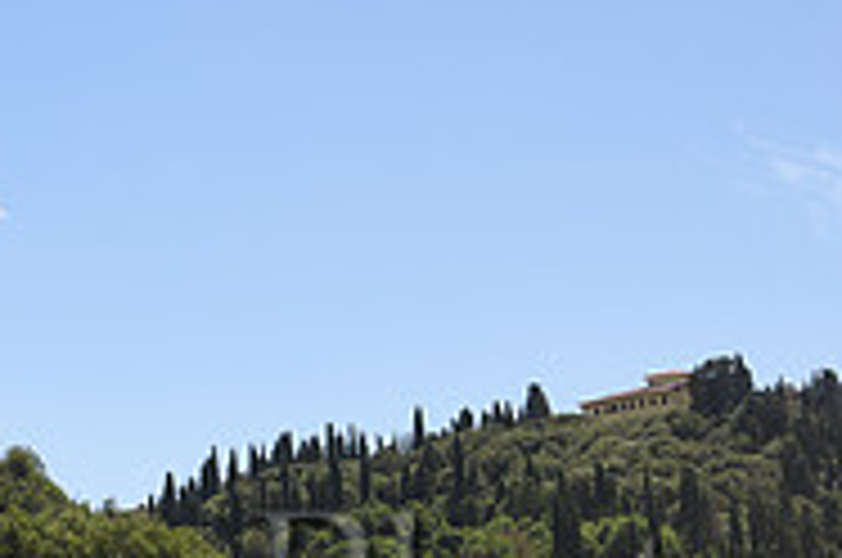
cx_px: 248
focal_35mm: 171
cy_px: 610
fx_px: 3993
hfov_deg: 12.0
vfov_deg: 7.9
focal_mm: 55
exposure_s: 1/320
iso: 160
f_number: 7.1
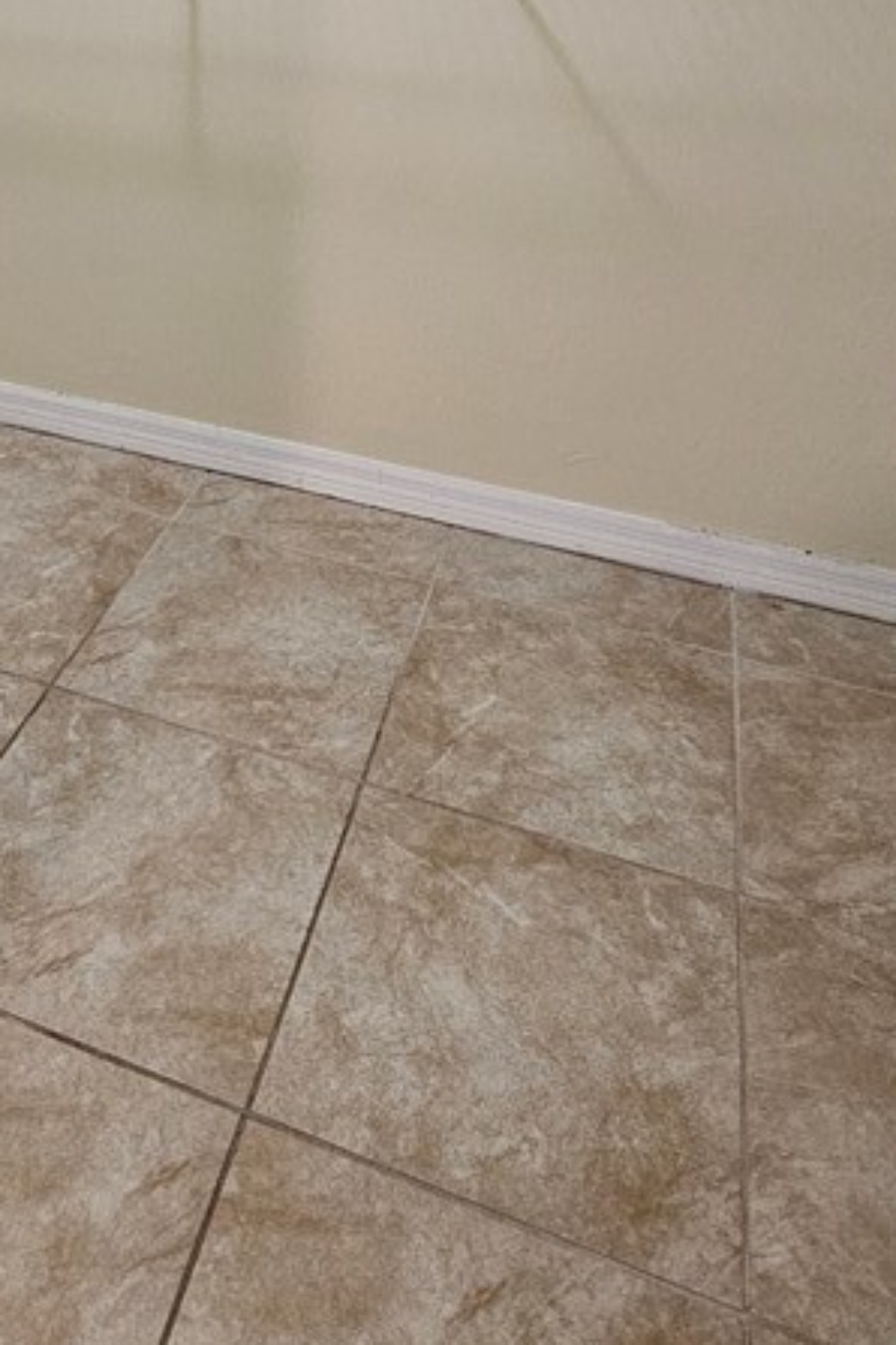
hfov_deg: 41.0
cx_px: 213
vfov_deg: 54.0
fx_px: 1157
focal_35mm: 31
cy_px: 181
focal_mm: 2.2
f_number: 2.2
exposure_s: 1/30
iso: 400
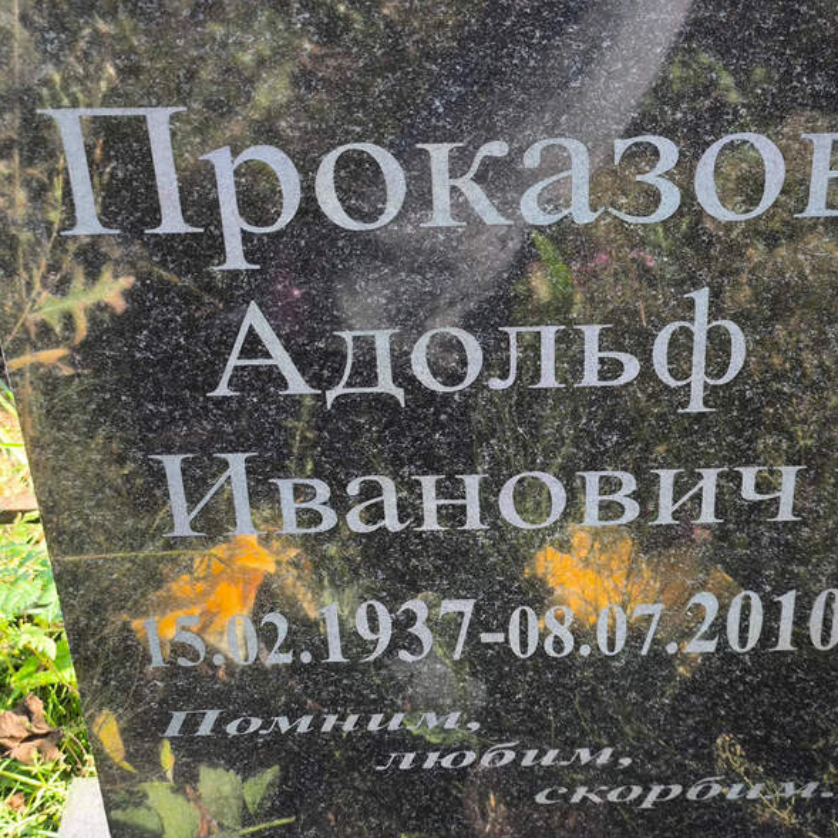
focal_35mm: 60
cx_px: 499
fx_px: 1643
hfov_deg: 28.5
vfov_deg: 28.6
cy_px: 425
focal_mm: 4.71
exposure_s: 1/112
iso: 50
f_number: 1.7
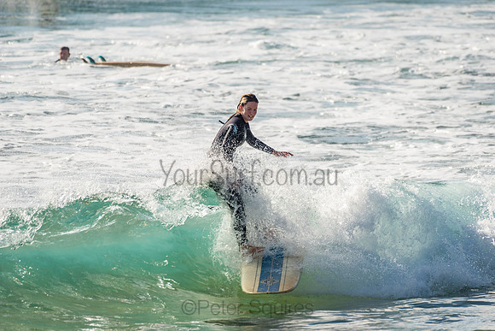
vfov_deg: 2.8
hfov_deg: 4.1
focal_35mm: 500
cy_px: 166
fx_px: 6876
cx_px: 248
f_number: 5.6
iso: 125
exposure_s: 1/2000
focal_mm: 500
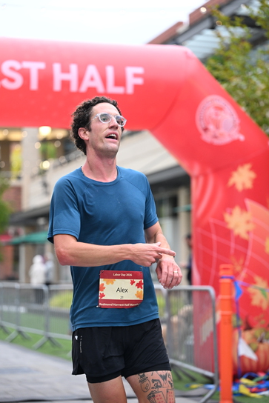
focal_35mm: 92
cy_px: 200
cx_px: 134
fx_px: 1030
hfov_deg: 14.9
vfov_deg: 22.1
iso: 1600
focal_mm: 91
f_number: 2.8
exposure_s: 1/800
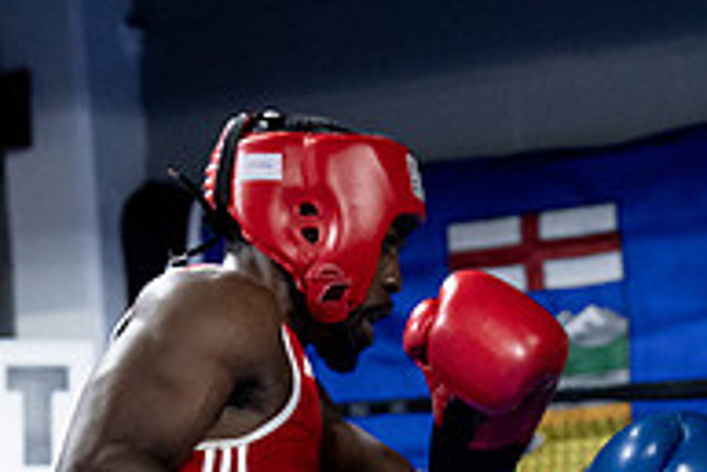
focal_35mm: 210
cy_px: 620
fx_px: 4127
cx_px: 729
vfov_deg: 6.5
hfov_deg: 9.7
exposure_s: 1/1000
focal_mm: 70
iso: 8000
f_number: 2.8
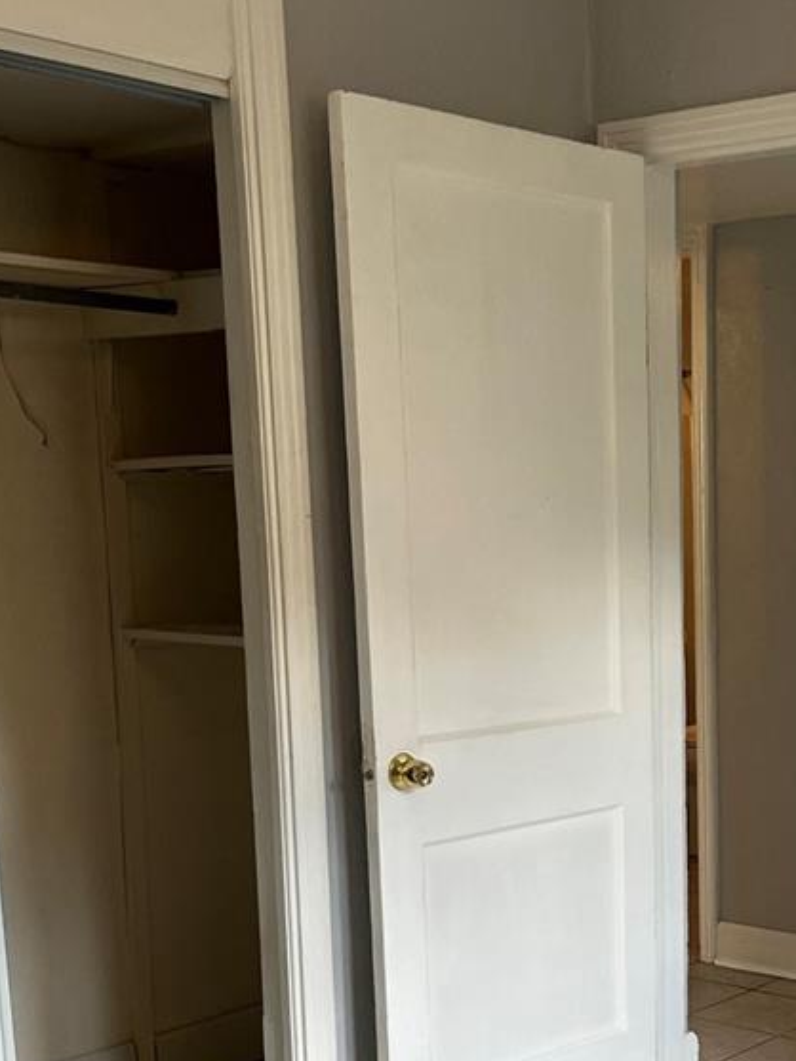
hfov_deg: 25.1
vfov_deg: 33.5
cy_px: 817
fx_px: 1716
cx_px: 754
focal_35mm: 56
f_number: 1.6
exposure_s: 1/120
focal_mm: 5.1
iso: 125
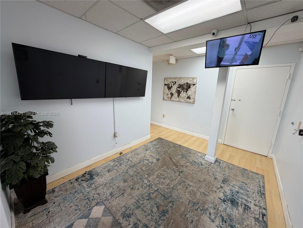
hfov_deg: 102.1
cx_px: 152
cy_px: 114
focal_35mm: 14
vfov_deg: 85.7
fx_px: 123
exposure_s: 1/120
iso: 125
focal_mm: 2.22
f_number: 2.2
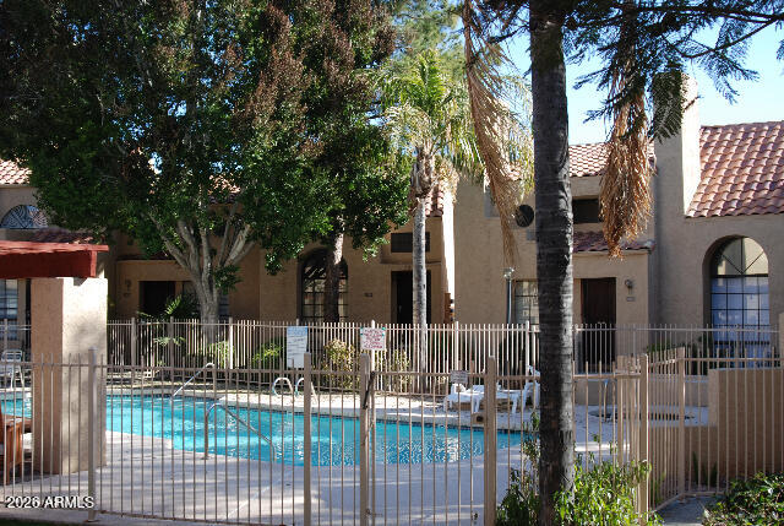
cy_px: 263
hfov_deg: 46.3
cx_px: 392
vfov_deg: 32.0
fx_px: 916
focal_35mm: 42
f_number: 5.6
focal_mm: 28
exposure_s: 1/125
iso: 100
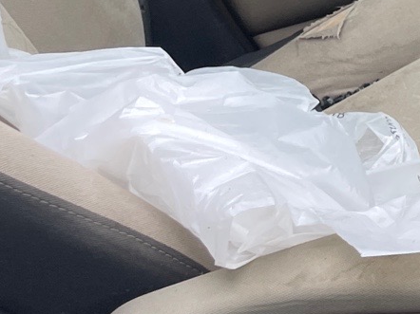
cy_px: -62
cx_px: 851
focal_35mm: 113
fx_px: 1370
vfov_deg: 12.8
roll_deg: -3.6
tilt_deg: -29.3
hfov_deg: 14.4
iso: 80
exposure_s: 1/121
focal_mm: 4.2
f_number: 1.6
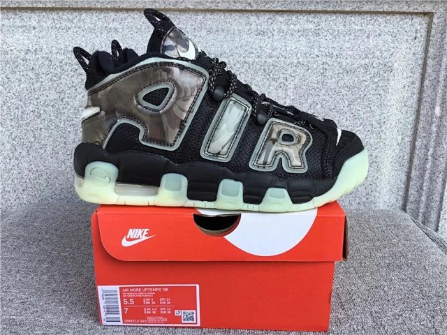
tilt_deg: -16.5
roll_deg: -0.3
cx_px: 224
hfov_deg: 58.4
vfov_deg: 45.4
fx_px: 400
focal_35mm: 31
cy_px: 168
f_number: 2.4
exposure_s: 1/370
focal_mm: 3.3
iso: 25
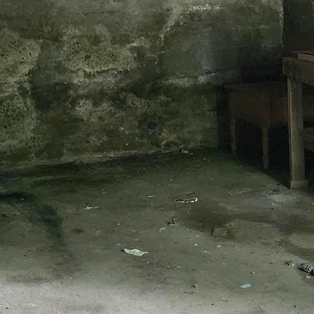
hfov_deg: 20.9
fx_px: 852
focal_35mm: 83
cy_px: 36
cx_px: 169
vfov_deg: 20.5
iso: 1600
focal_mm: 6.4
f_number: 1.8
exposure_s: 1/24
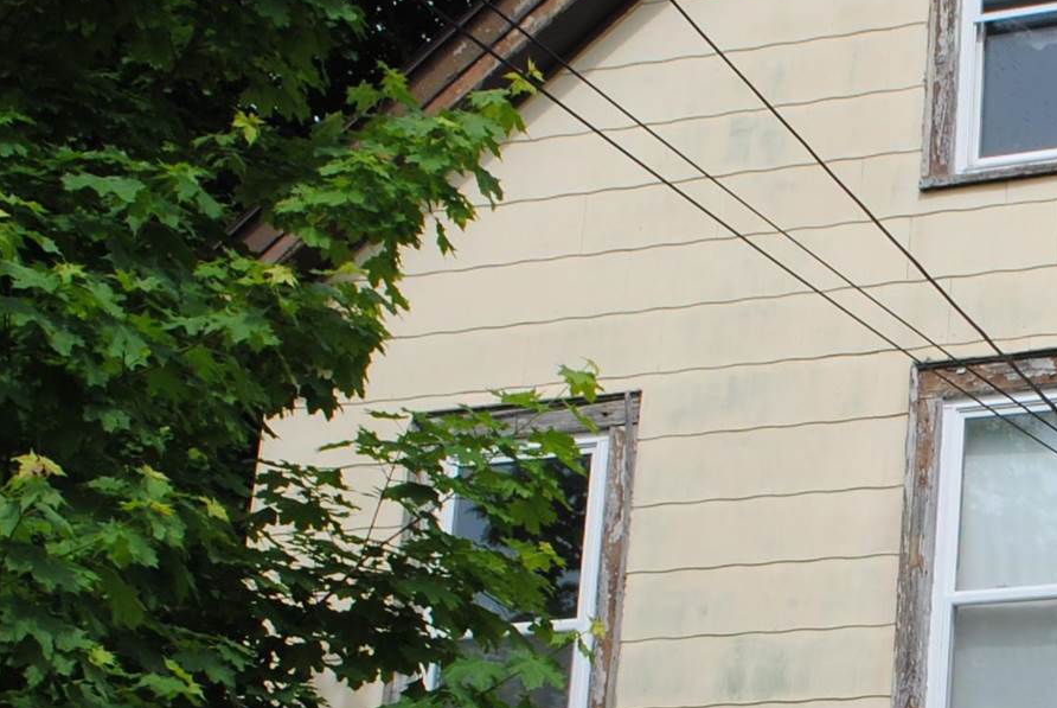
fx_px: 2734
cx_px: 1080
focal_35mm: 93
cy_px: 653
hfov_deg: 21.1
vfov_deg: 14.6
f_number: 9
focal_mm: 18
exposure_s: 1/320
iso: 100
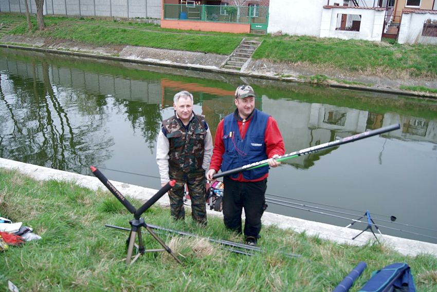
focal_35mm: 30
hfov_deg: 61.9
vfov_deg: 43.7
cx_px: 218
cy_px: 146
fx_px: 365
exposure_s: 1/40
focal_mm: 20
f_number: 4.5
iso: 100
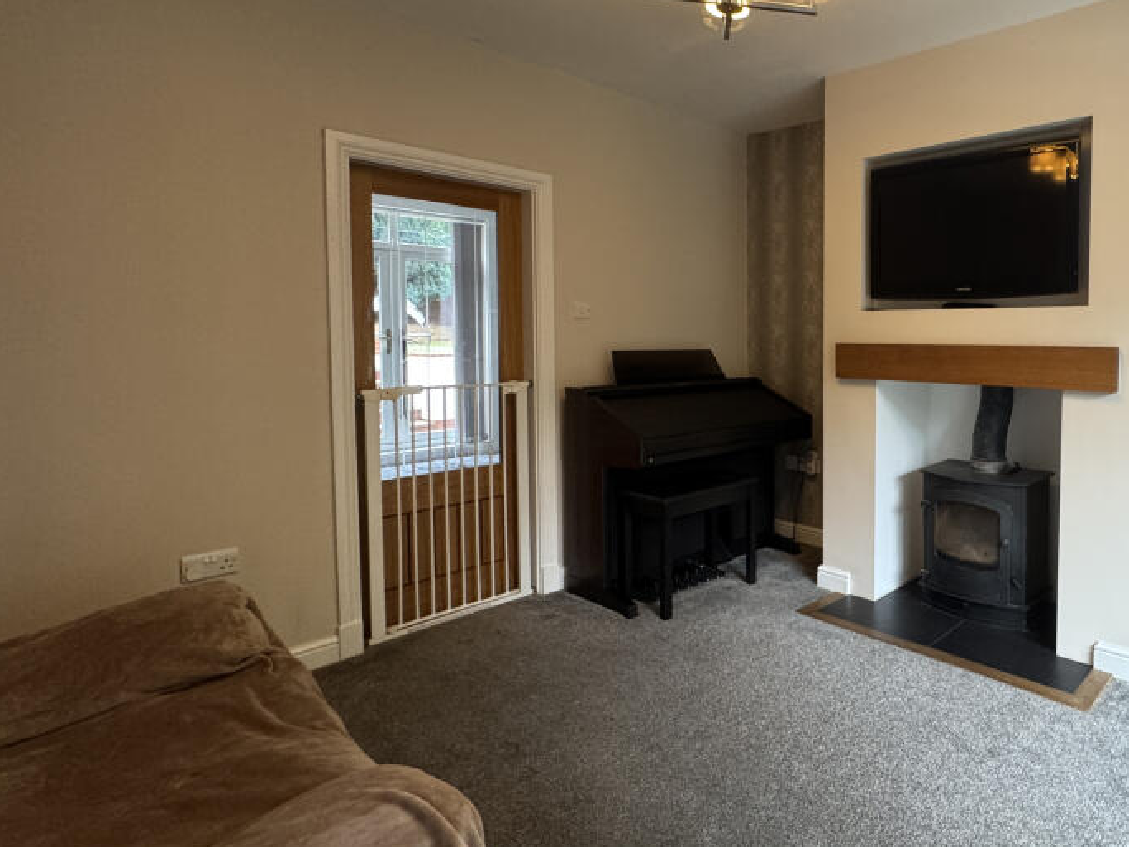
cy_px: 367
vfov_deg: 63.2
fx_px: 685
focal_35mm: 21
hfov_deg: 73.6
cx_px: 841
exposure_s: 1/50
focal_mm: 2.22
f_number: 2.2
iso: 500
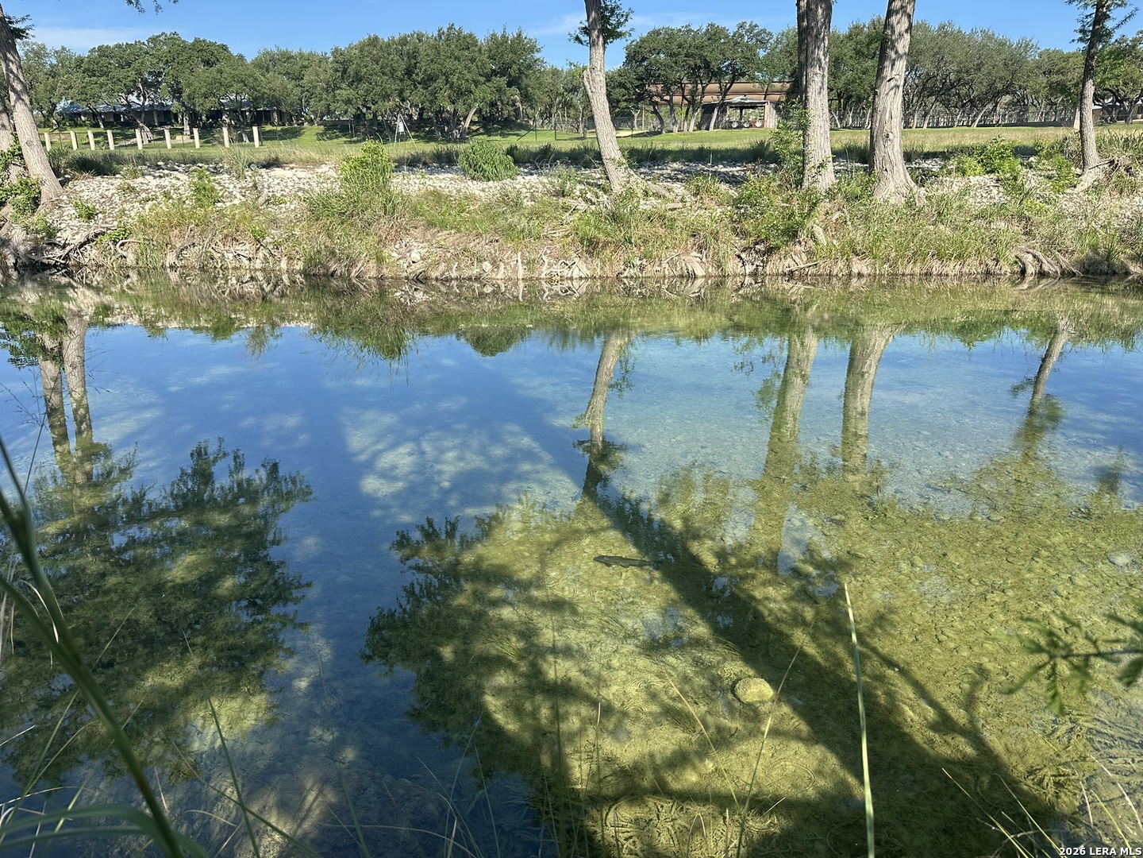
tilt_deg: -17.7
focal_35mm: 24
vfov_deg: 56.8
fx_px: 792
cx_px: 572
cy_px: 429
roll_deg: +0.1
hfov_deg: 71.6
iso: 80
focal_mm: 6.86
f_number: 1.78
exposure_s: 1/1949
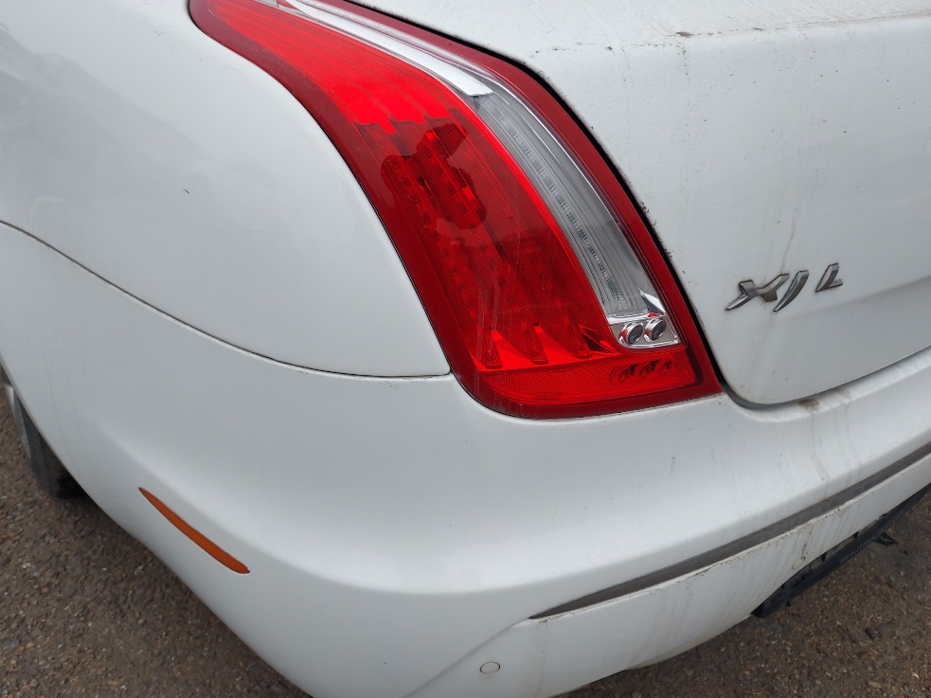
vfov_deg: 54.9
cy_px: 363
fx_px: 672
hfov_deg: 69.4
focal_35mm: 25
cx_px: 453
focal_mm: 4.6
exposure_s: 1/488
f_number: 1.8
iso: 40
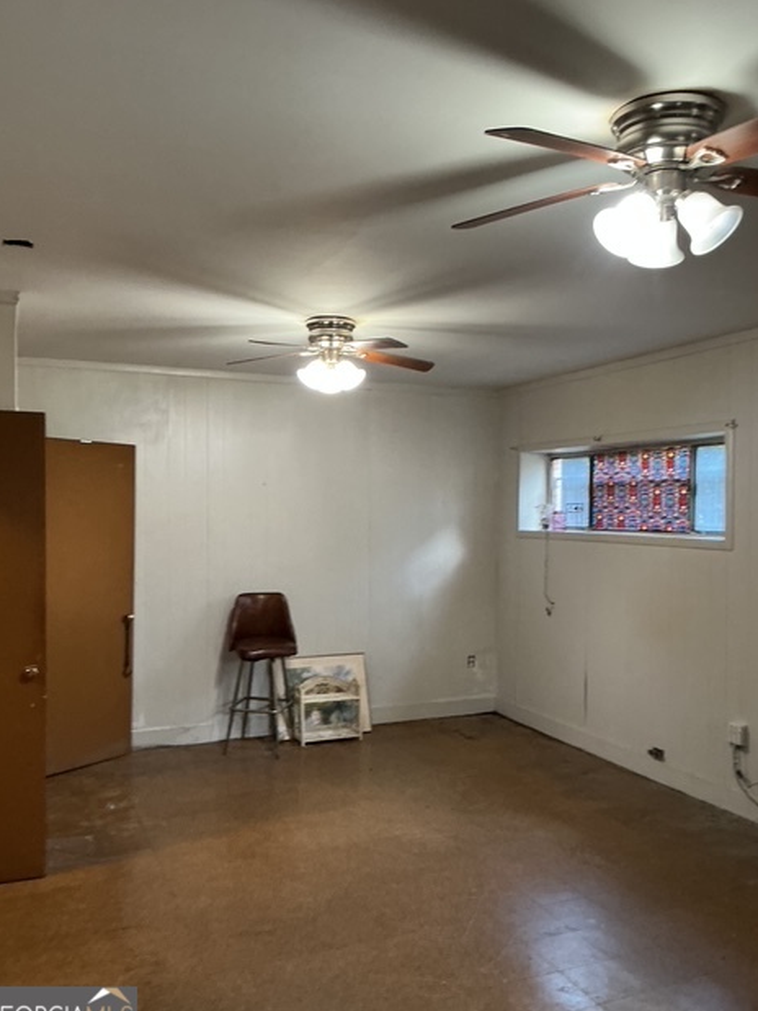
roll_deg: +0.2
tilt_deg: +2.1
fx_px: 876
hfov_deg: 46.8
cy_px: 516
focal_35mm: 30
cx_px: 372
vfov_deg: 60.0
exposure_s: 1/40
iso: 200
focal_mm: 3
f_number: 1.8
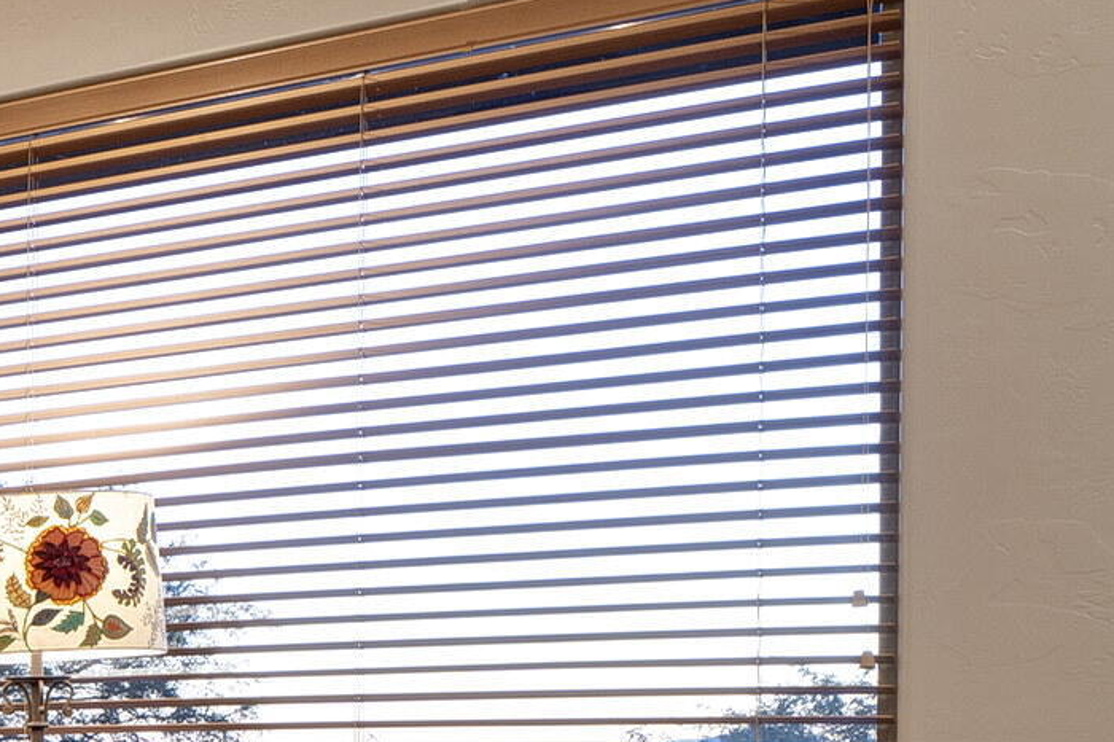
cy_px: 780
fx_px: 2103
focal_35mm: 68
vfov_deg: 19.3
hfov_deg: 19.2
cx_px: -1061
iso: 100
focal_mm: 17
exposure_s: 2.5
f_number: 11
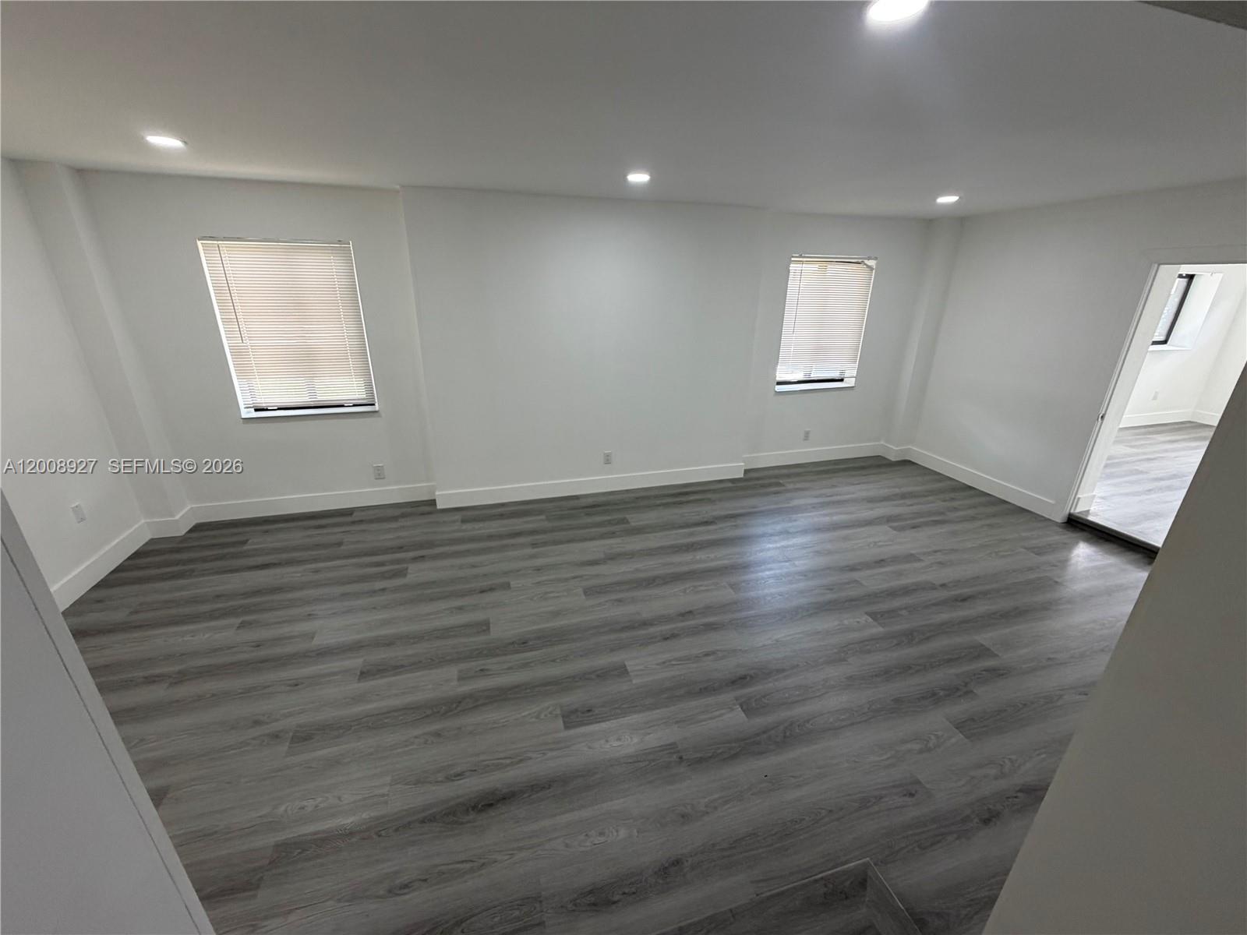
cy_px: 468
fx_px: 504
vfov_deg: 85.7
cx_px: 624
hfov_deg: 102.1
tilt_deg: -21.2
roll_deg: -0.1
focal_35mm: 14
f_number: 2.2
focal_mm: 2.22
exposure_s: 1/120
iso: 125
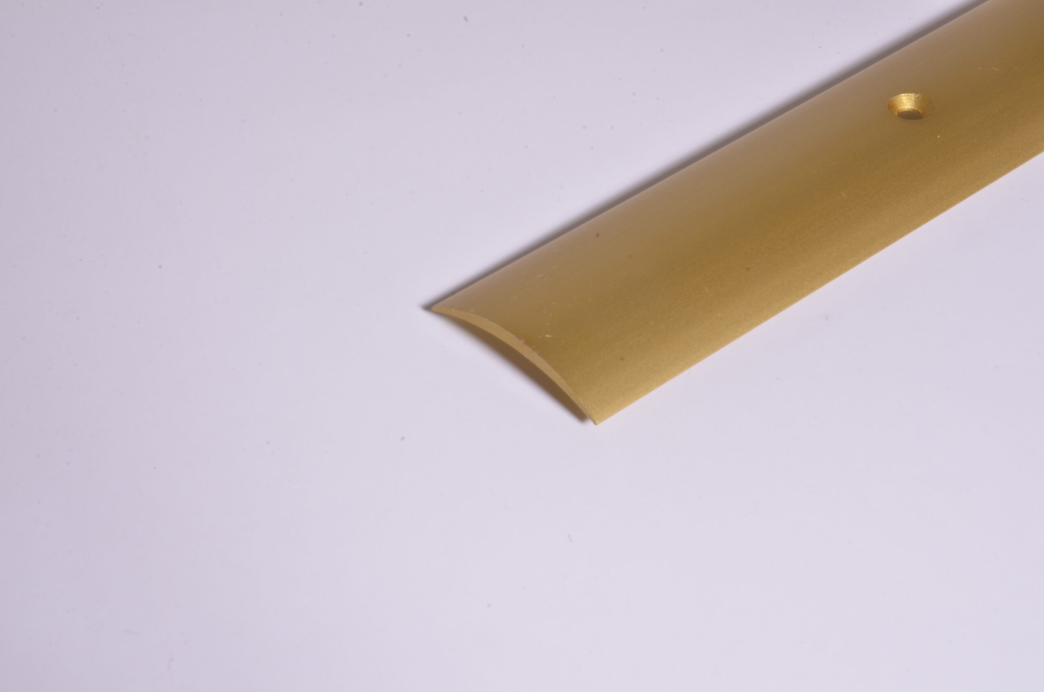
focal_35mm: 90
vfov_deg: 15.1
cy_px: 346
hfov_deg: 22.7
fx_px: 2605
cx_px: 522
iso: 160
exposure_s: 1/6
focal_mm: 60
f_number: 32
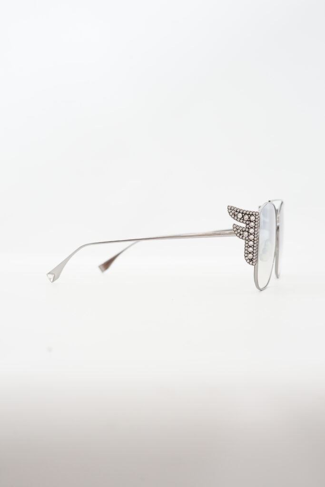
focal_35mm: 50
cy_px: 244
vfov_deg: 39.6
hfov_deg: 27.0
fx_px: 677
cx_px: 162
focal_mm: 50
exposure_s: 1/10
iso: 640
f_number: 6.3
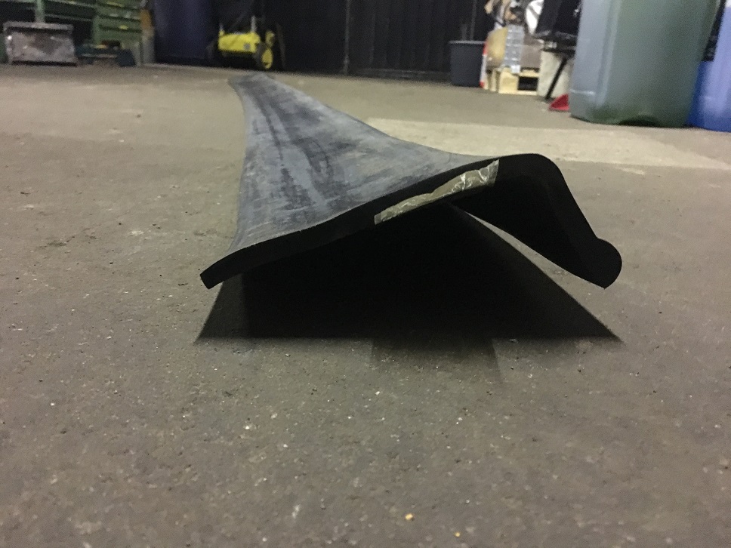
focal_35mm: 29
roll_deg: -4.3
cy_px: 274
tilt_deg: -18.7
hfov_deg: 61.7
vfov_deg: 48.2
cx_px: 366
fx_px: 612
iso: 640
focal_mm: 4.15
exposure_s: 1/17
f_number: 2.2
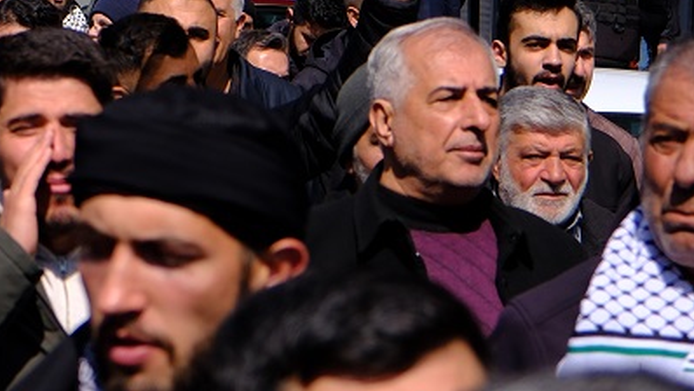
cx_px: -253
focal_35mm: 212
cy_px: -98
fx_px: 3902
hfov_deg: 9.9
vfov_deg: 5.7
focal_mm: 39.3
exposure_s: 1/3200
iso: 250
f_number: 4
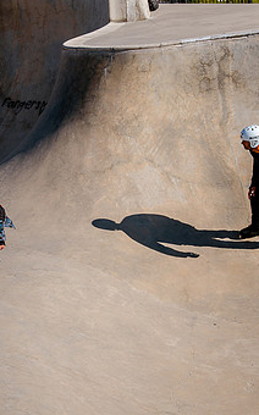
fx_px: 984
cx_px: 53
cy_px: 201
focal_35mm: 87
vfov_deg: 23.8
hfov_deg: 14.9
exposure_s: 1/500
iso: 200
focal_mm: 50
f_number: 10
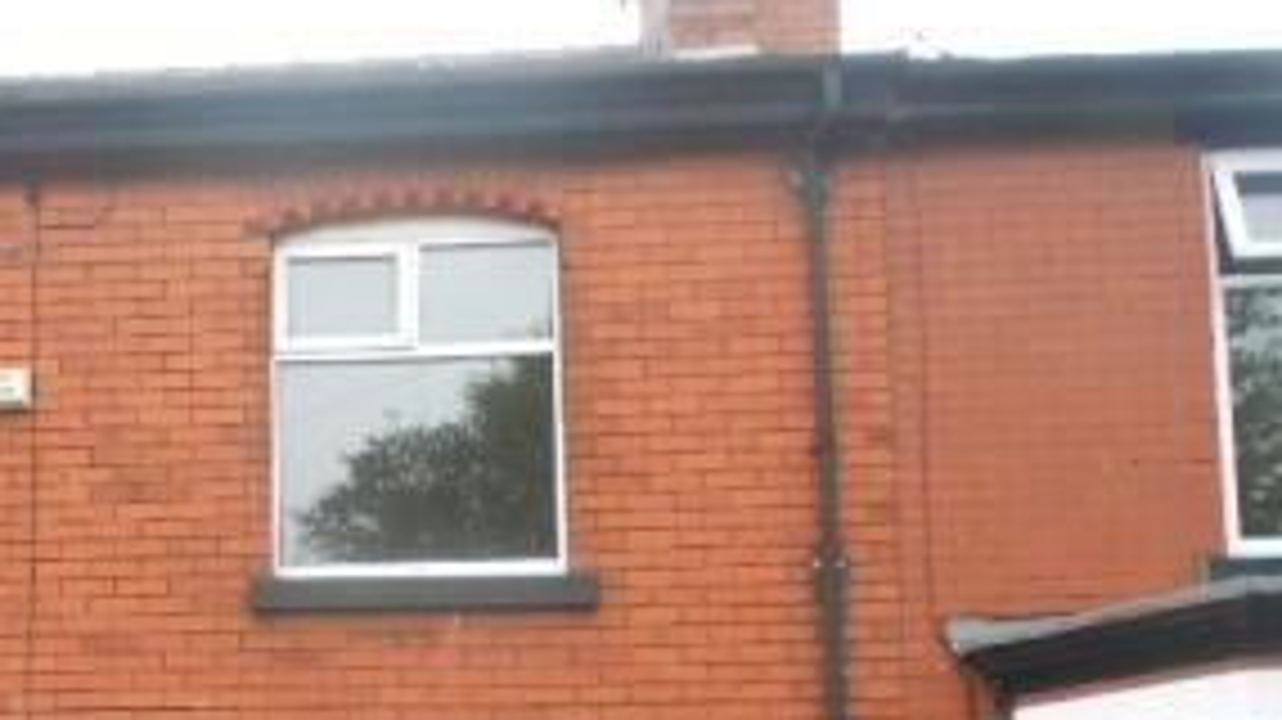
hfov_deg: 34.4
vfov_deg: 19.5
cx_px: 182
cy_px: 866
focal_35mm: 58
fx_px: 1971
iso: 80
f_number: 3.2
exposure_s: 1/125
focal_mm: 4.6
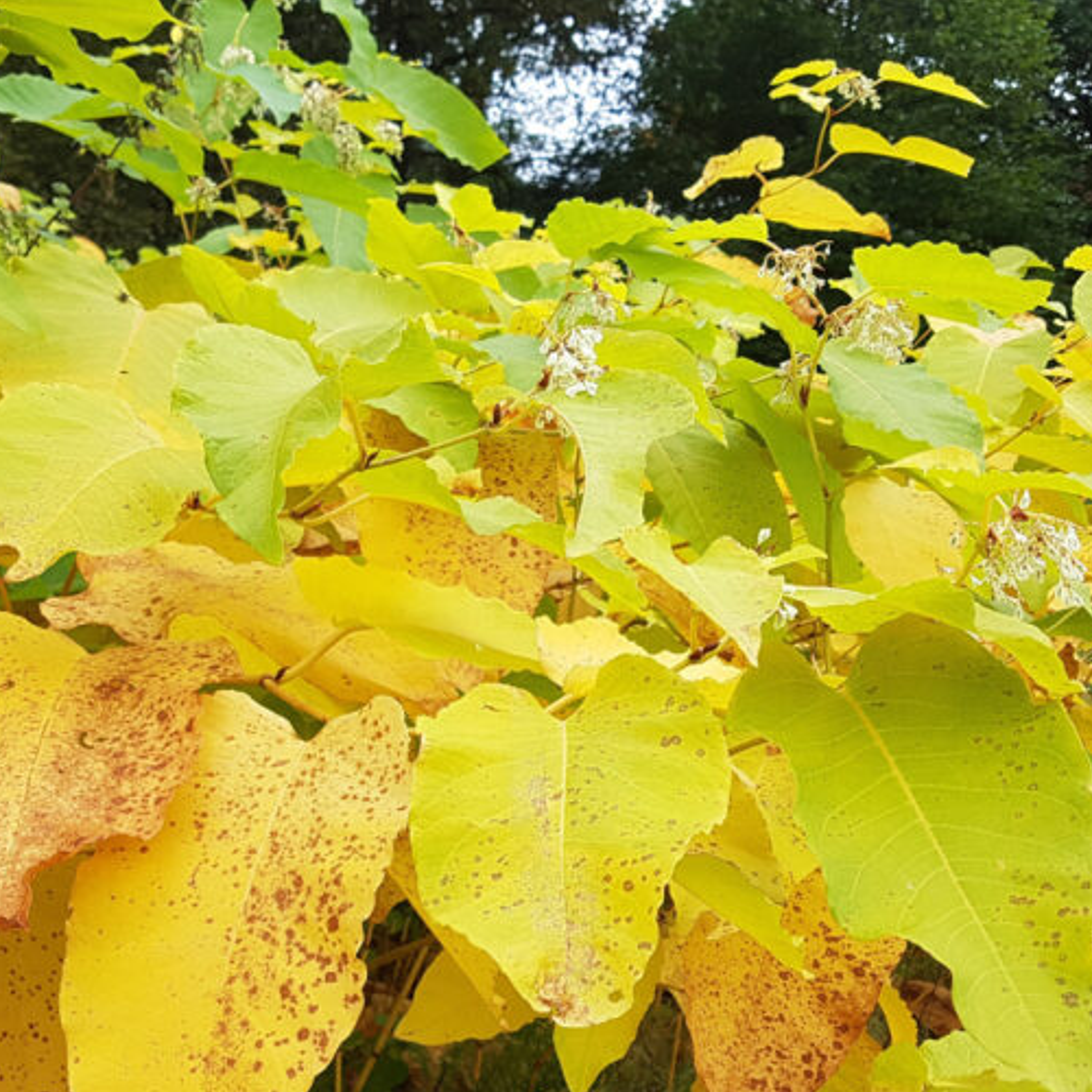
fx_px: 1642
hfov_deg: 36.6
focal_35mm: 46
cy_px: 782
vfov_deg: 36.2
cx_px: 417
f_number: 1.7
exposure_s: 1/447
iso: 50
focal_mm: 4.2
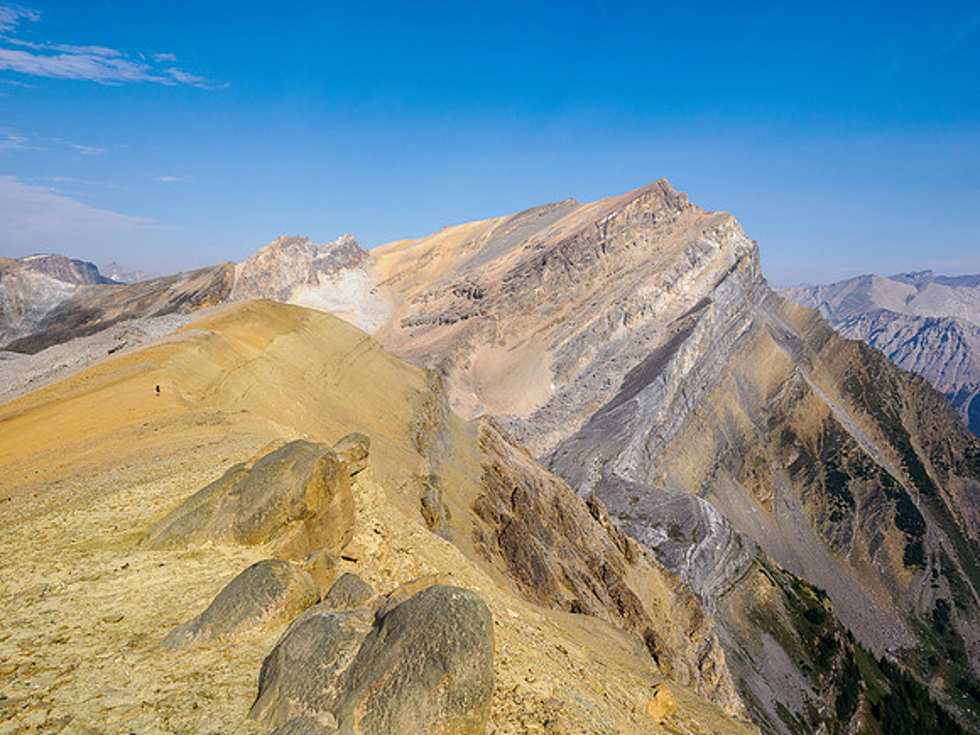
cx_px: 490
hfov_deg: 67.3
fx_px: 736
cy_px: 368
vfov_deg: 53.1
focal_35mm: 26
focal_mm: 13
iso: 200
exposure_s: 1/640
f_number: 8
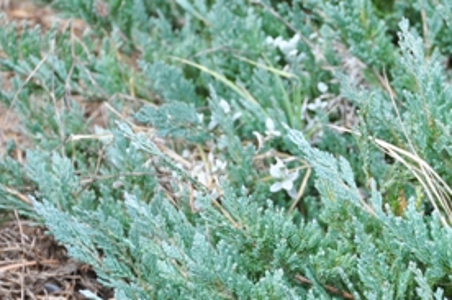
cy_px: 256
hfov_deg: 10.4
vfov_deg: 7.0
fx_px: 2457
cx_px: 532
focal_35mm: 196
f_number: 6.3
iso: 200
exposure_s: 1/160
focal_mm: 48
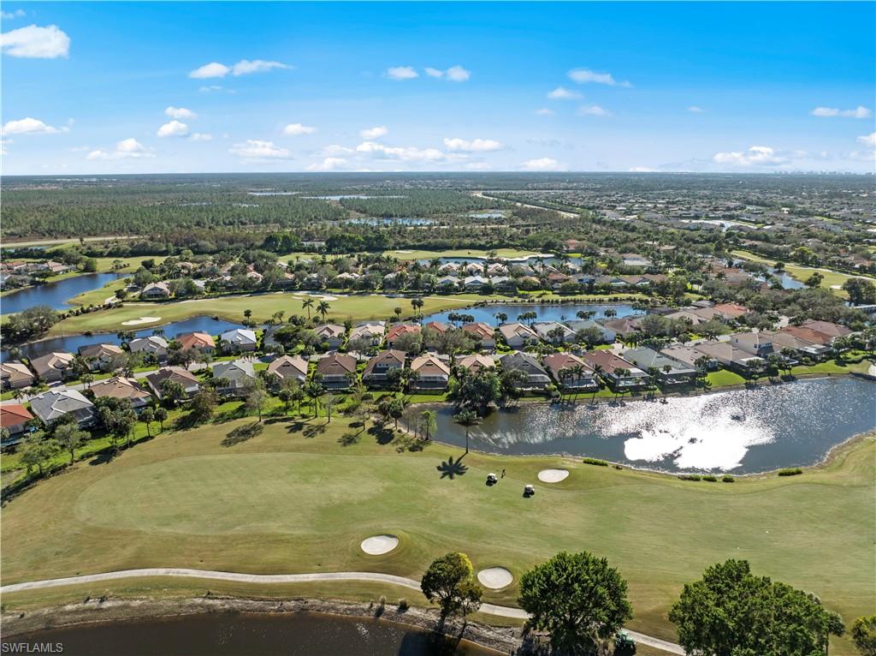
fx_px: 607
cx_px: 438
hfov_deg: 71.6
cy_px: 328
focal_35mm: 24
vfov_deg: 56.7
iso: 140
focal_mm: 12.29
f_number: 2.8
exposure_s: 1/2000
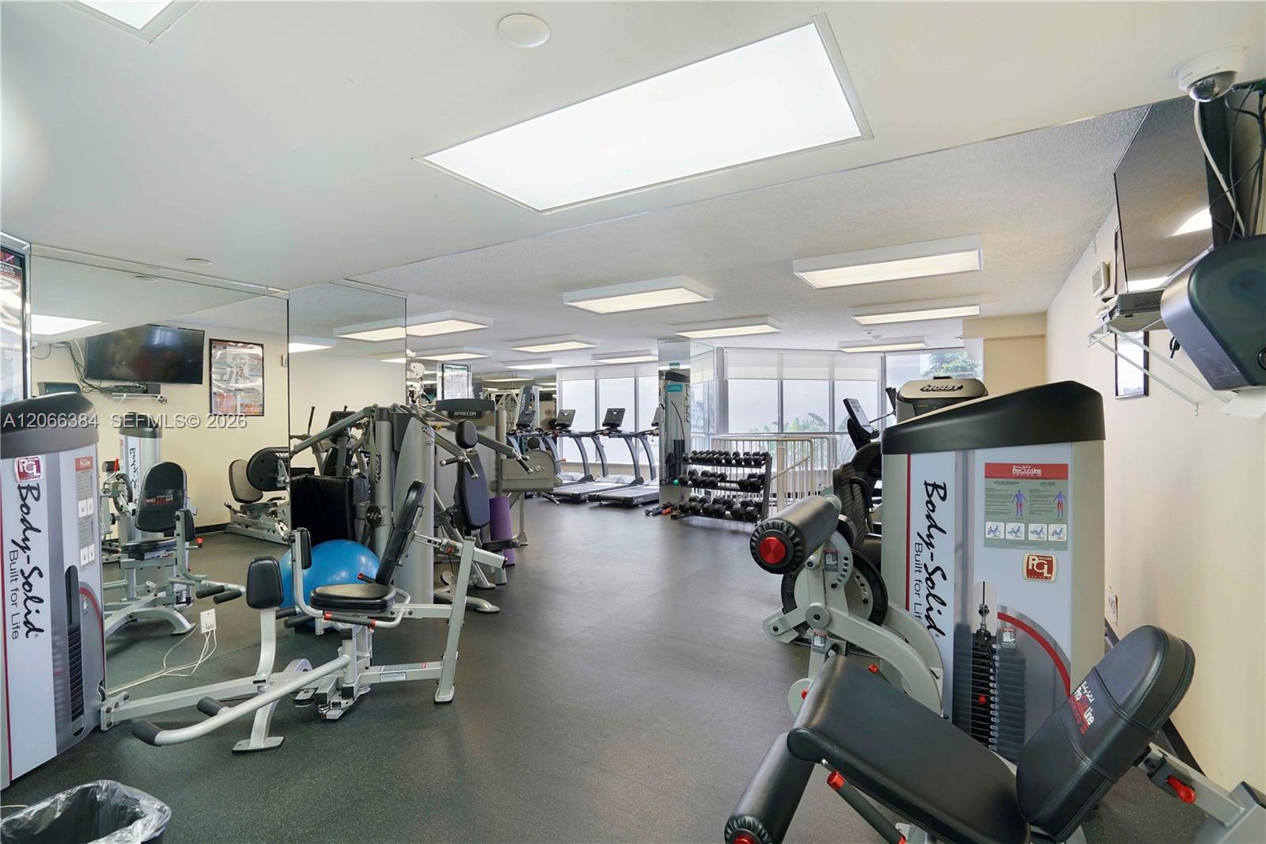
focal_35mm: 16
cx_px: 633
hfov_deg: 96.7
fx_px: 563
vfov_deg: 73.7
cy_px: 422
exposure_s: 1/40
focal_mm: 16
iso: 400
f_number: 8
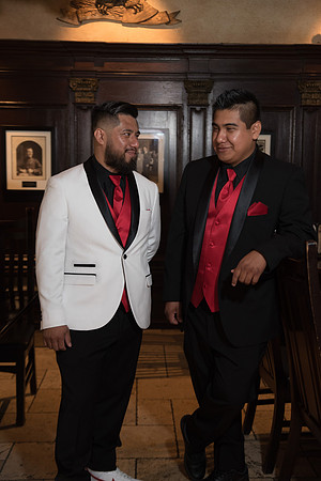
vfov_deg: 38.2
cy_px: 240
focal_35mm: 52
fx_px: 695
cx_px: 160
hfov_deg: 26.0
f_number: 3.5
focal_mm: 52
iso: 1250
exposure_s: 1/125
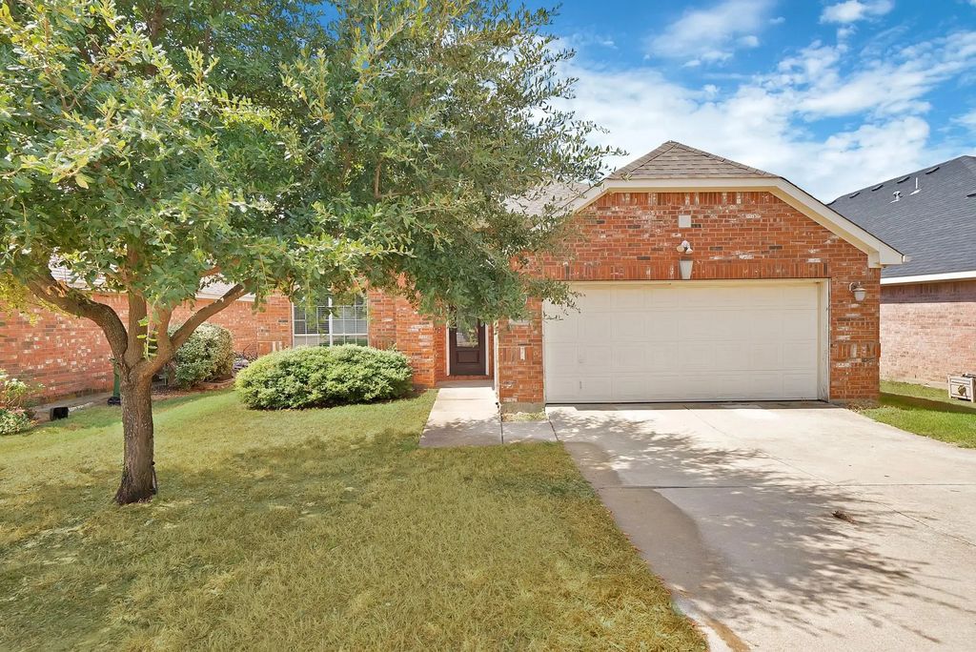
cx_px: 488
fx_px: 488
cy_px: 326
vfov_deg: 67.5
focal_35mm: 18
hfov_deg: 90.0
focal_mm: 18
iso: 640
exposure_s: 1/160
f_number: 9
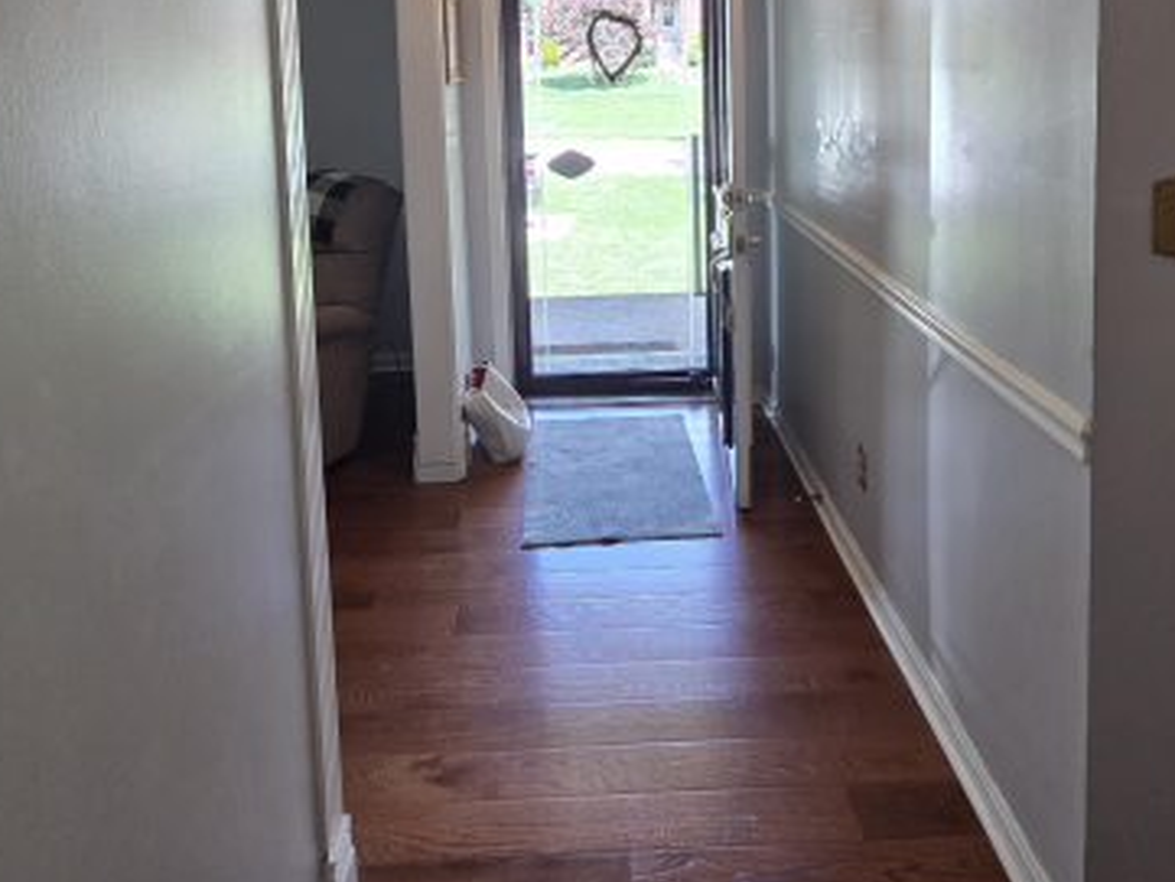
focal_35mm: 24
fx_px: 815
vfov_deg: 51.4
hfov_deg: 71.6
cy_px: 117
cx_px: 568
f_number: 2.2
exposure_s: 1/120
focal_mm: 2.2
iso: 200
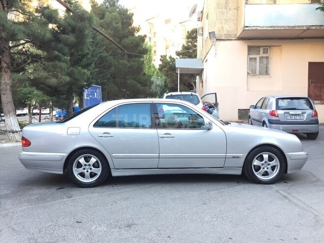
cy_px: 122
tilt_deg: -4.2
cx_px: 162
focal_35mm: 29
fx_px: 271
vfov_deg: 48.2
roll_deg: -0.3
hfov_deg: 61.7
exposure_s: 1/50
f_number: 2.2
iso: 40
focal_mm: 4.15
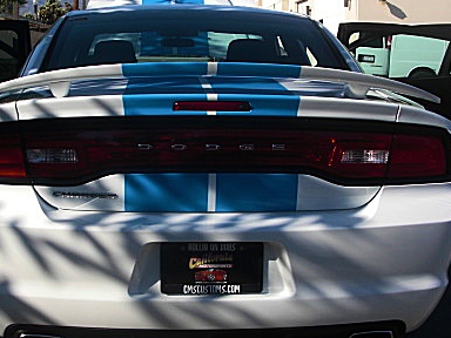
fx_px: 782
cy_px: 170
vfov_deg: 24.4
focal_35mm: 60
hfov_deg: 32.1
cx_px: 187
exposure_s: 1/125
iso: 50
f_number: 7.9
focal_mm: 6.3
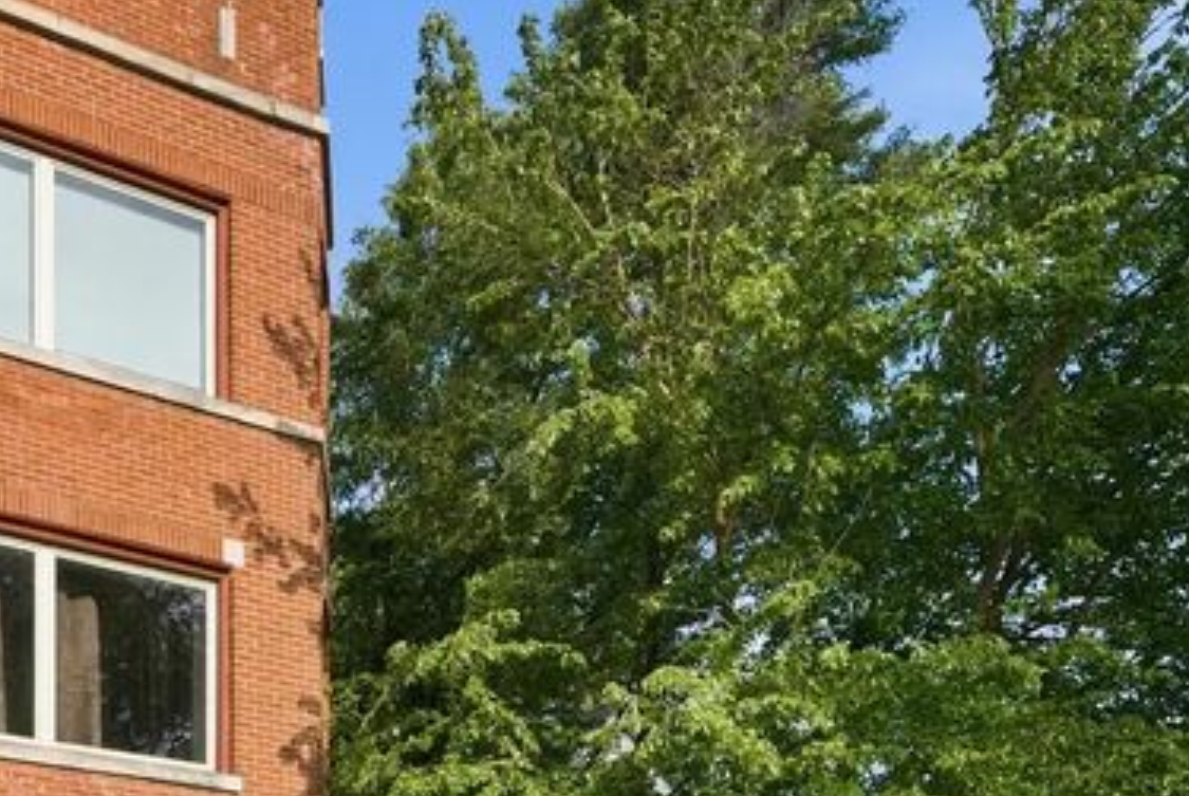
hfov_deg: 38.1
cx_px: -162
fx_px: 1356
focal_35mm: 41
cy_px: 601
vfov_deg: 32.1
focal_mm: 15
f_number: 8
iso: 80
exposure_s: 1/125
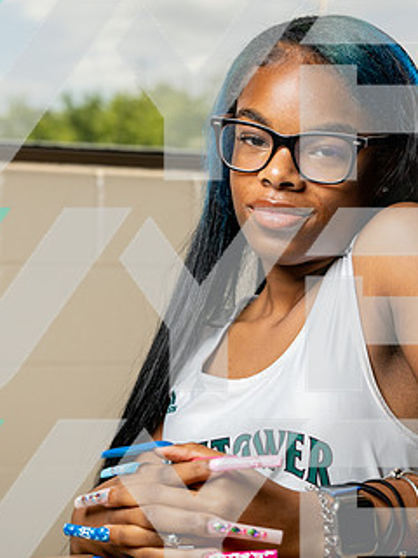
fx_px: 1433
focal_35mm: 89
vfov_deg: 22.0
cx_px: 272
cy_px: 301
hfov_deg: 16.6
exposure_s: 1/250
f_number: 4.5
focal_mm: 51
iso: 400
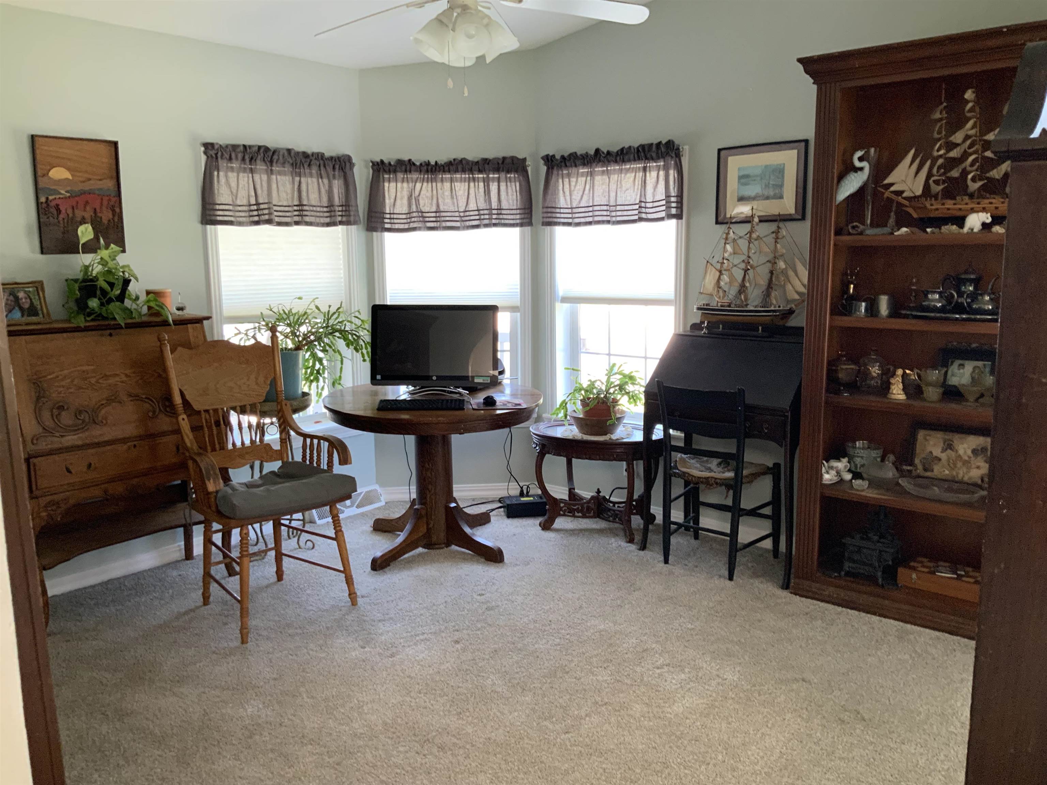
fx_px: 877
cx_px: 524
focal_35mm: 29
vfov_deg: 48.2
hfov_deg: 61.7
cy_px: 392
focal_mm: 3
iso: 125
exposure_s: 1/60
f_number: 1.8
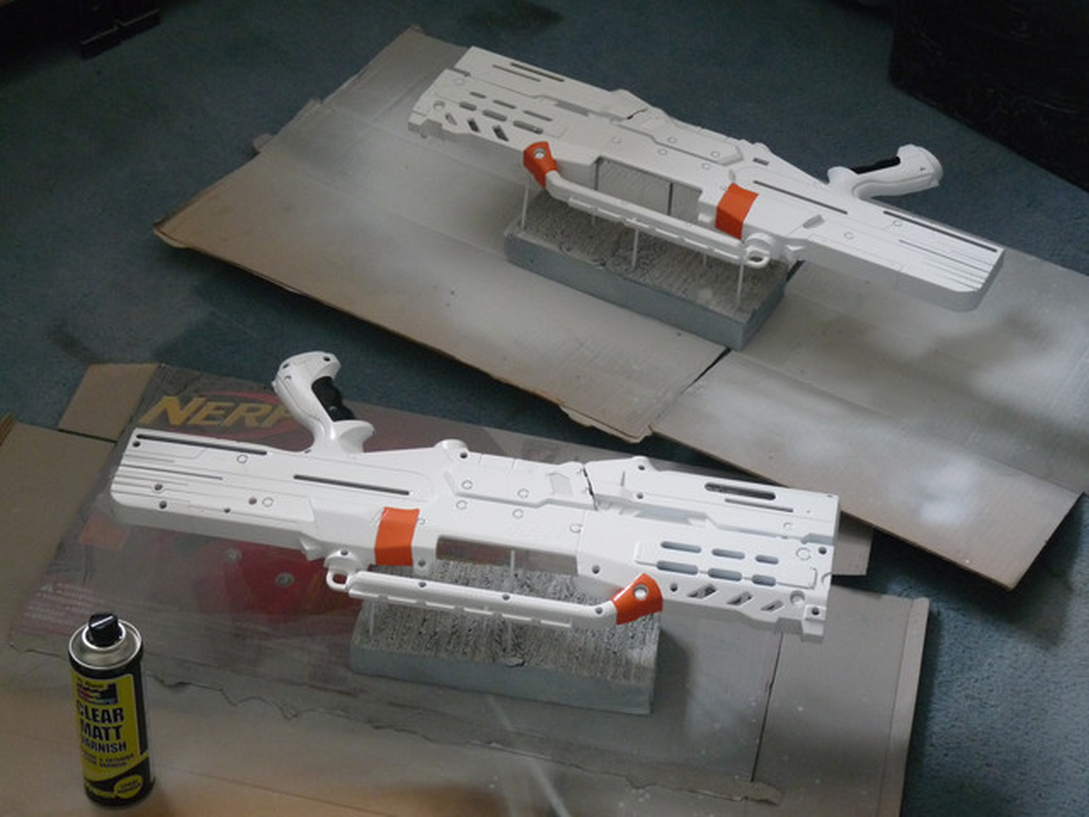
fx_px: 2108
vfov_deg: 21.9
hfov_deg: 29.0
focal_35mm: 67
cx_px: 544
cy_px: 408
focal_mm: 11.9
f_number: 3.4
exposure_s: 1/30
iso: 400
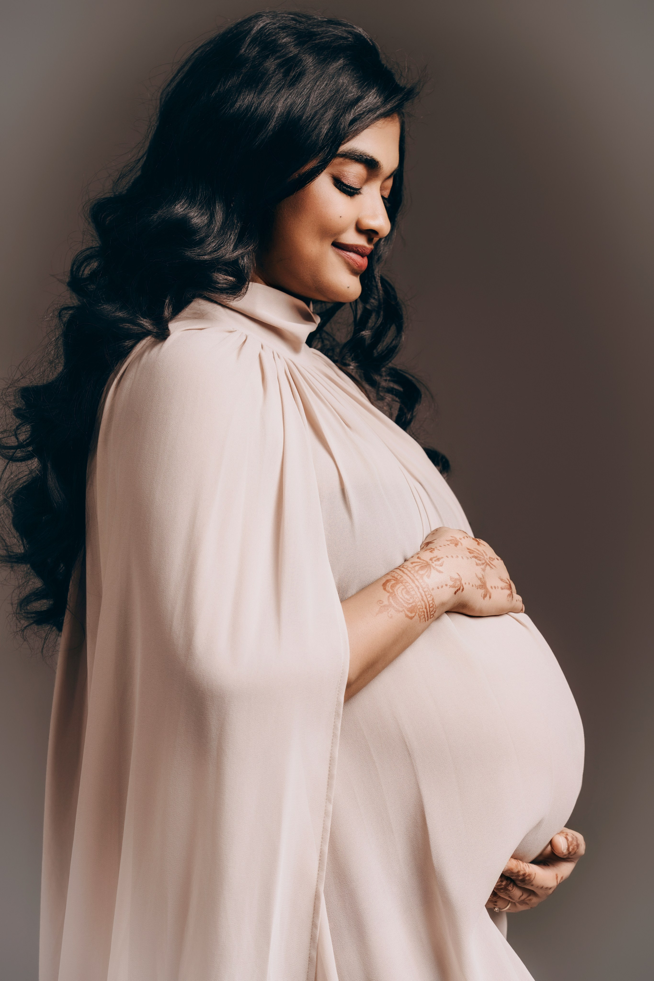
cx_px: 327
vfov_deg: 25.4
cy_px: 490
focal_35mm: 80
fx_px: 2180
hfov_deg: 17.1
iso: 100
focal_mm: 80
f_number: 5.6
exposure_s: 1/160
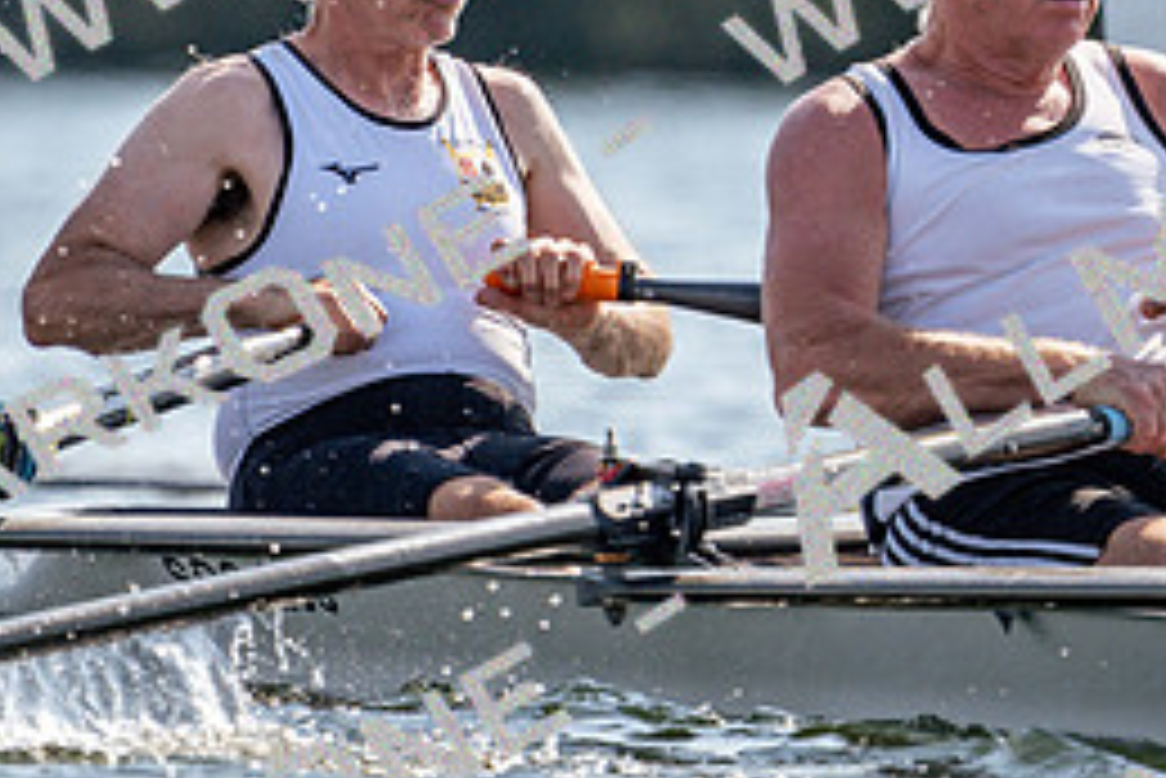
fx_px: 39632
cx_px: 396
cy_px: 160
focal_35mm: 1223
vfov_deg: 1.1
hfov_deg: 1.7
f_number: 6.3
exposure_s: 1/1600
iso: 320
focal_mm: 547
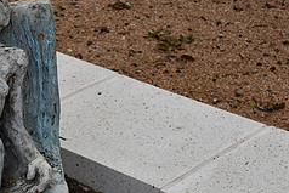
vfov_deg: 11.6
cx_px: 58
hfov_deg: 17.3
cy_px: 188
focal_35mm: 117
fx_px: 940
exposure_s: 1/250
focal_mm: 32
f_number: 8
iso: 200
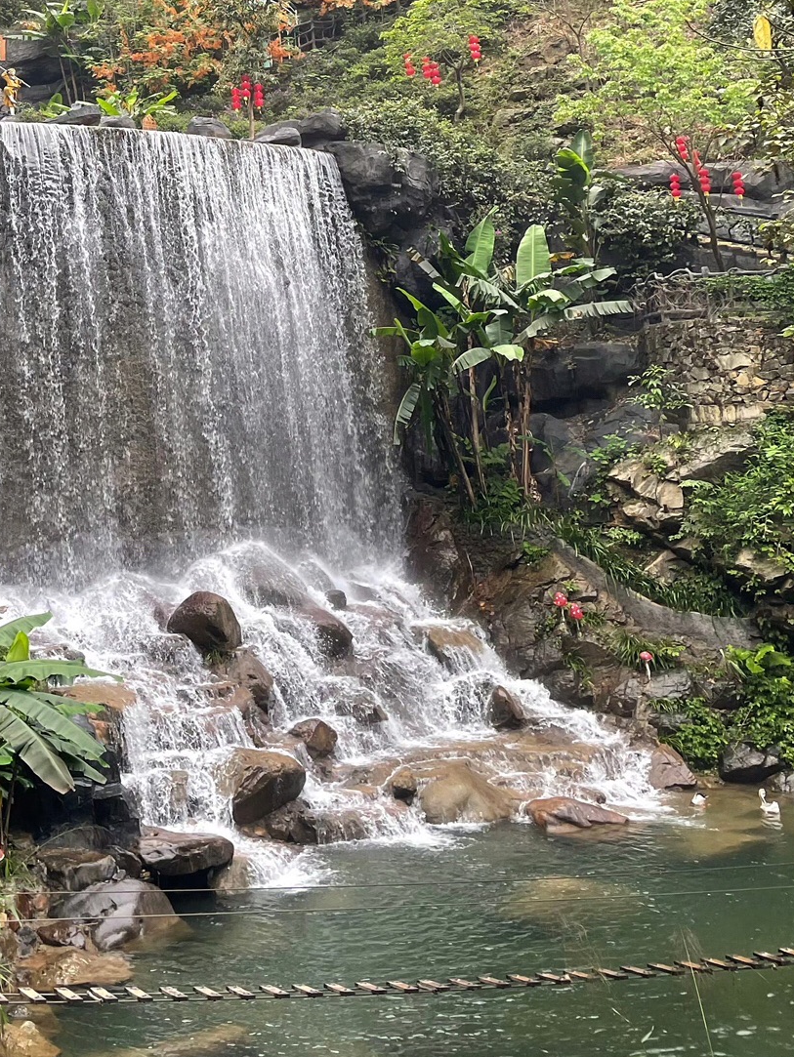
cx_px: 87
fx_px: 1467
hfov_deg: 29.1
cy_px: 96
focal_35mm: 48
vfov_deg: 37.0
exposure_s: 1/121
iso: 64
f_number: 1.6
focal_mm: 4.2
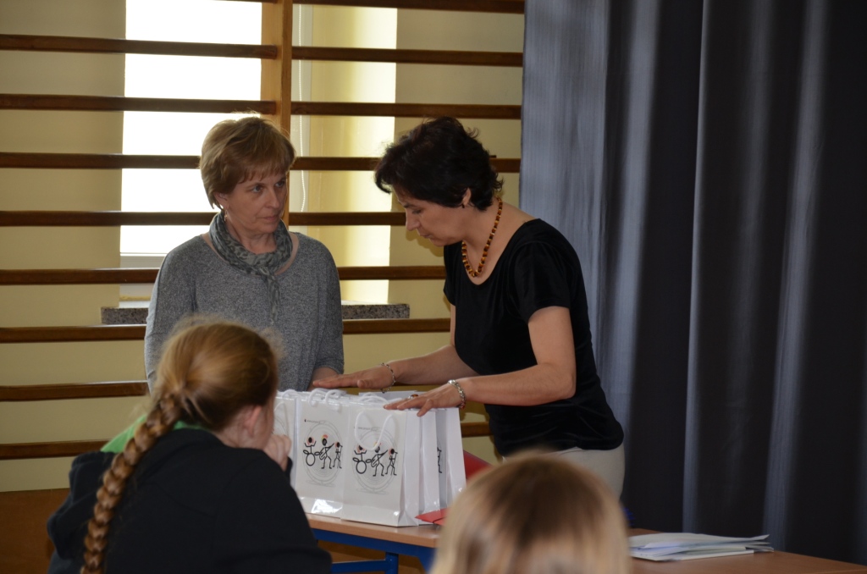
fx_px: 3785
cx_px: 434
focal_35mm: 158
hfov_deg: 13.1
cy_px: 287
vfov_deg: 8.7
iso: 400
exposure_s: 1/100
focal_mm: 105
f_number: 5.6
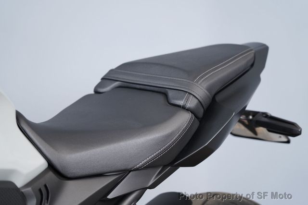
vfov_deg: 13.3
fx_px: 881
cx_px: 154
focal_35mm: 103
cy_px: 102
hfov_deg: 19.8
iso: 1600
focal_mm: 103
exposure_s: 1/100
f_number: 4
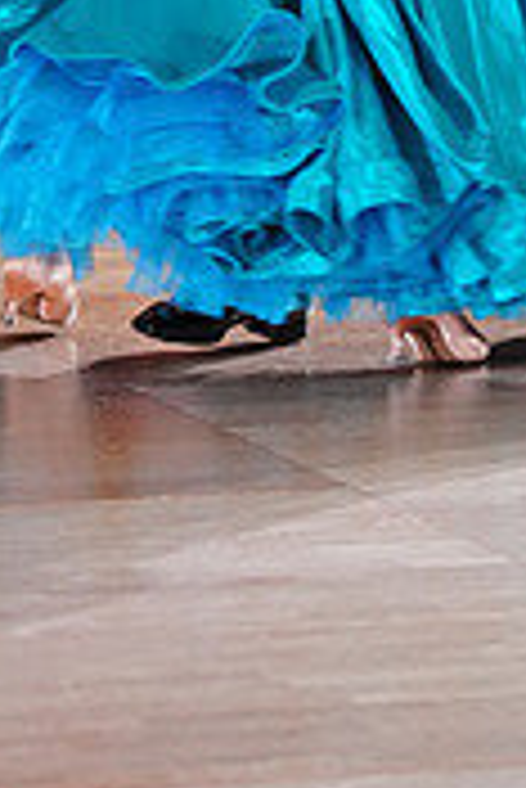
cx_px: 461
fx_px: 14523
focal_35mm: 664
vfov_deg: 3.1
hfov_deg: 2.1
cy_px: -396
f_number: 2.8
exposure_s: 1/320
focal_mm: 200
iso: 2500
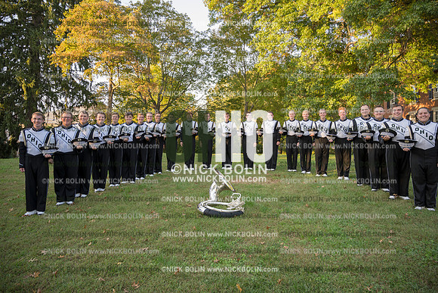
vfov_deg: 51.3
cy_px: 146
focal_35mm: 25
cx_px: 219
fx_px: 304
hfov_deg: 71.5
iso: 125
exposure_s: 1/80
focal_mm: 25
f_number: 4
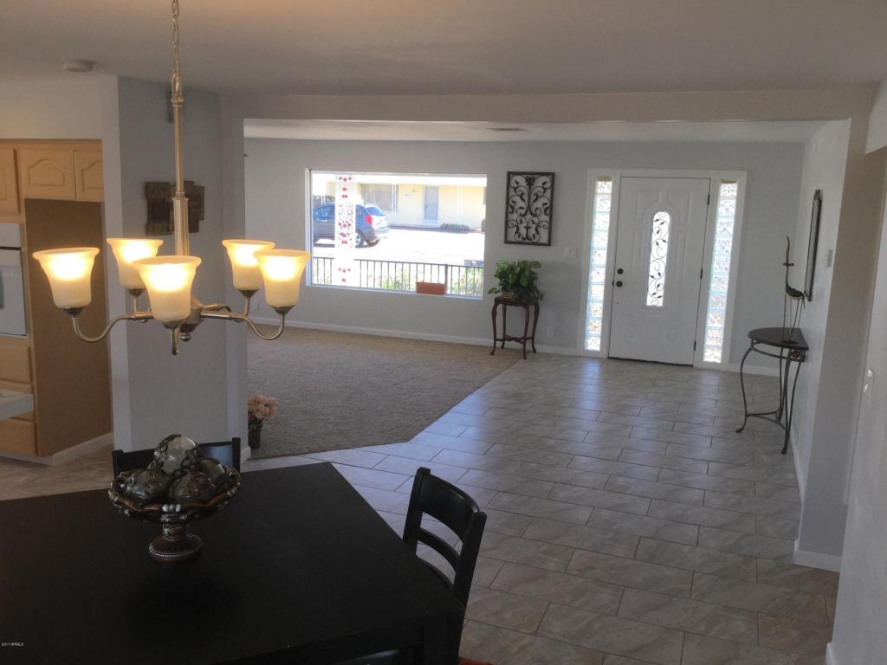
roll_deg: -2.5
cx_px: 444
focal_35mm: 31
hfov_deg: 58.4
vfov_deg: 45.4
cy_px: 332
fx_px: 794
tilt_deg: -9.9
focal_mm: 3.3
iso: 25
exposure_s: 1/120
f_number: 2.4
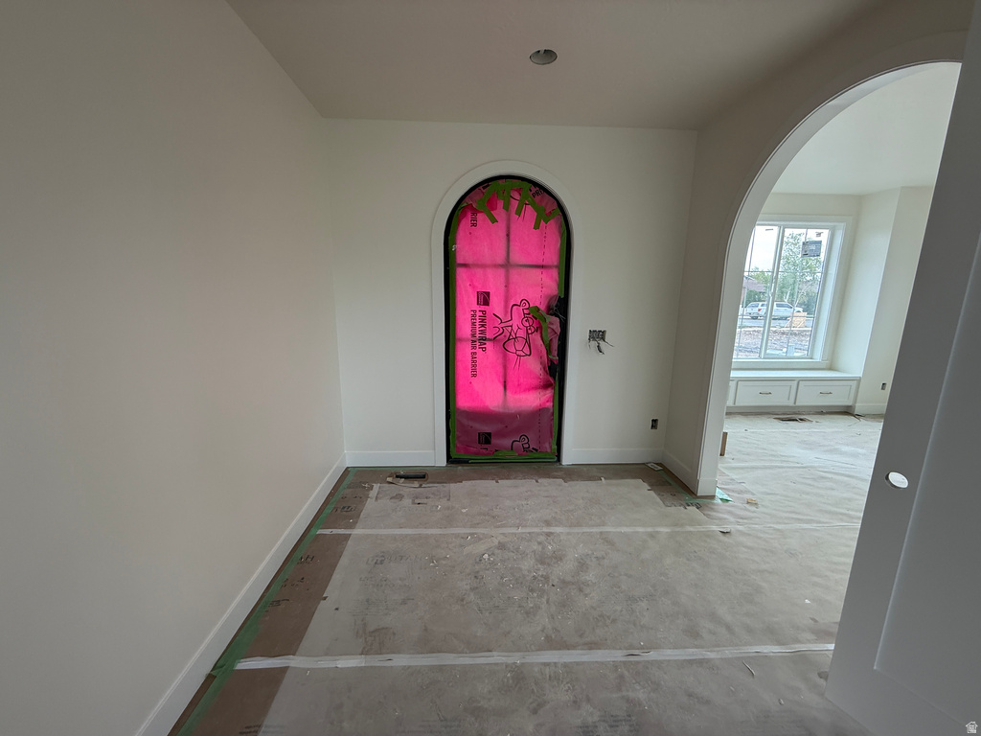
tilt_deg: -11.2
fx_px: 397
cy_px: 368
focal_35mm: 14
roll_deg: +0.1
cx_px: 490
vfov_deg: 85.7
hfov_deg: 102.1
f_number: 2.2
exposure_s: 1/99
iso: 125
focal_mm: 2.22
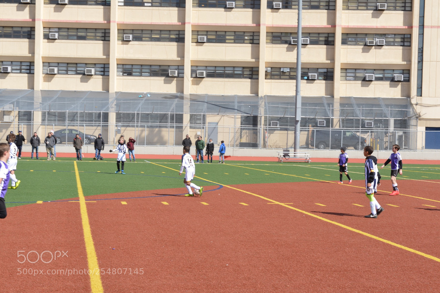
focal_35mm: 70
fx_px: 856
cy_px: 146
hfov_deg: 28.8
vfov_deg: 19.5
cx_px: 220
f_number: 22
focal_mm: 70
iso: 180
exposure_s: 1/50
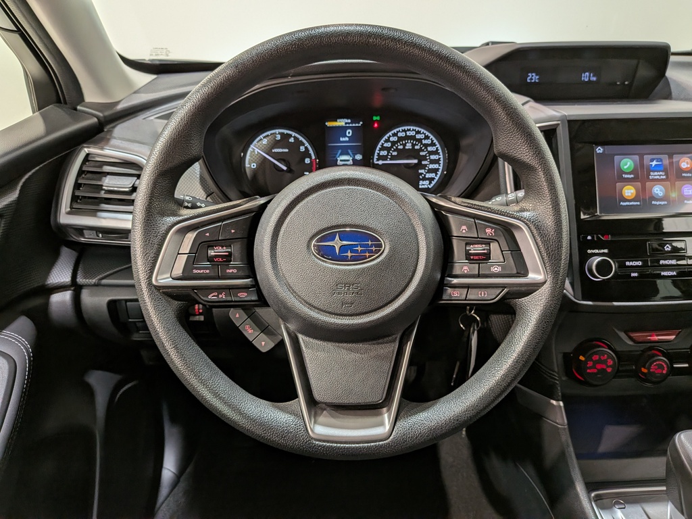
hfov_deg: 71.6
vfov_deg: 56.8
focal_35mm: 24
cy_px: 260
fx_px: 480
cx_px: 346
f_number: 1.7
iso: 198
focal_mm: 4.53
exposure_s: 1/120
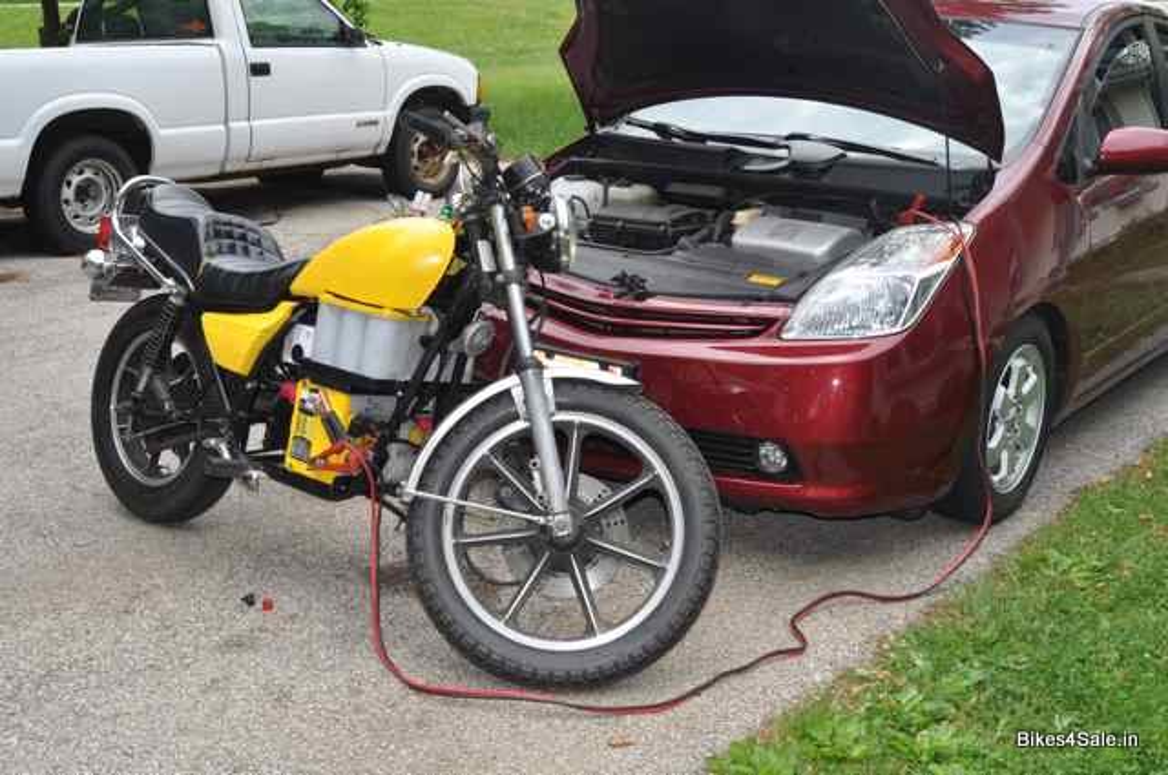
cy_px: 388
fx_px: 1361
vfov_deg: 31.8
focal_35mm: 42
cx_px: 584
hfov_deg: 46.5
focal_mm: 28
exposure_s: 1/200
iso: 400
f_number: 10
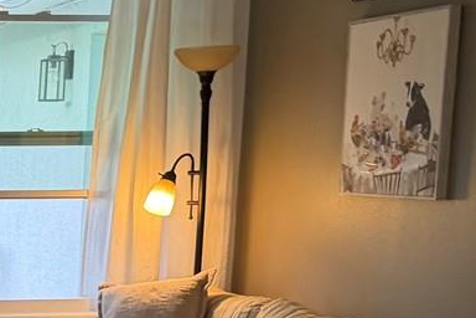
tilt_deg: -8.1
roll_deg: +0.8
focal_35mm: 104
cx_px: -267
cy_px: 401
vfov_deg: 12.8
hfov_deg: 17.4
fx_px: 1375
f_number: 1.78
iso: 200
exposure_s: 1/120
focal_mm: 6.76
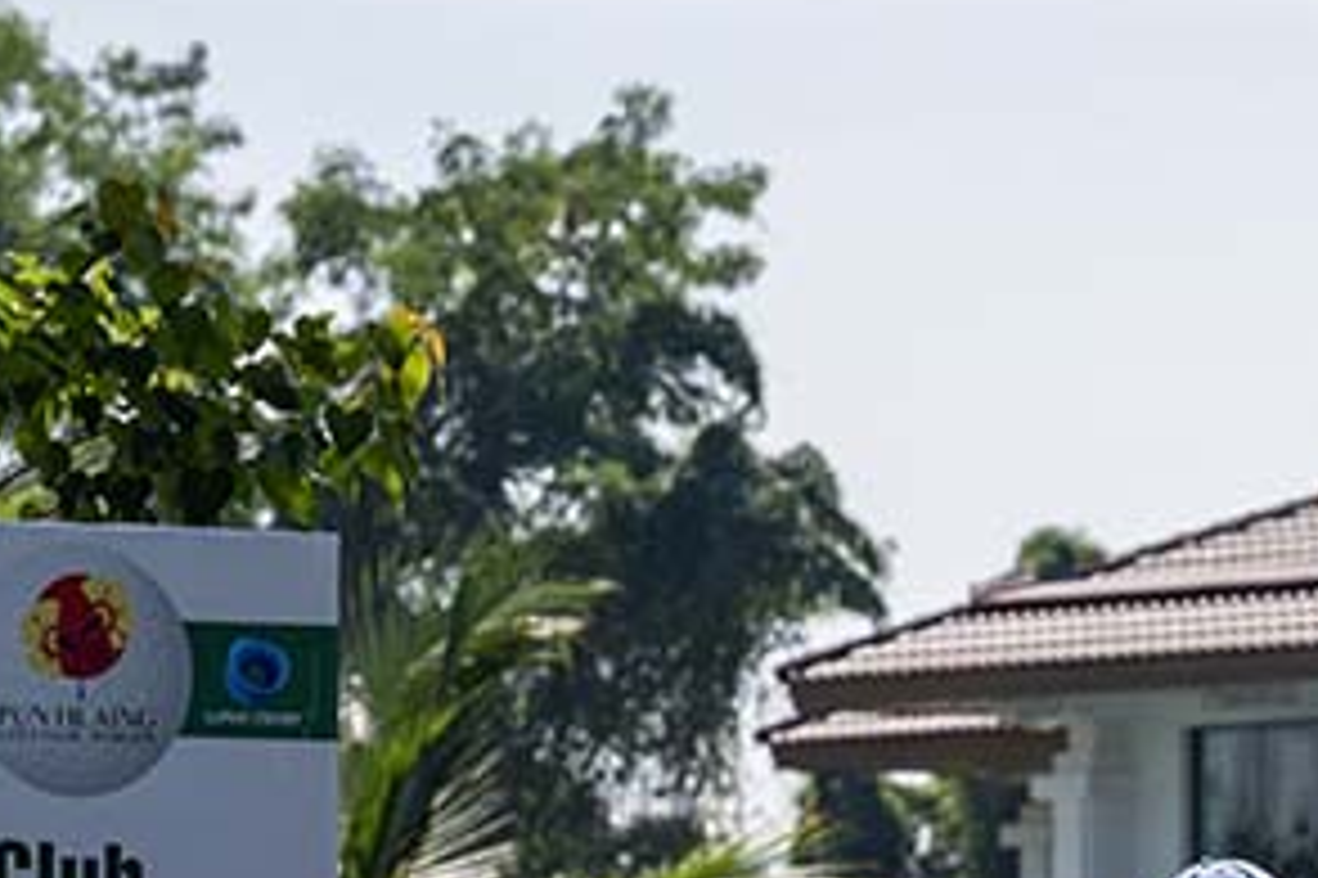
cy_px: 1157
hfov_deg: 5.7
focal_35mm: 361
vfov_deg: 3.8
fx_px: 13209
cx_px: 1741
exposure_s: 1/800
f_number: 6.3
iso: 220
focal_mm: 110
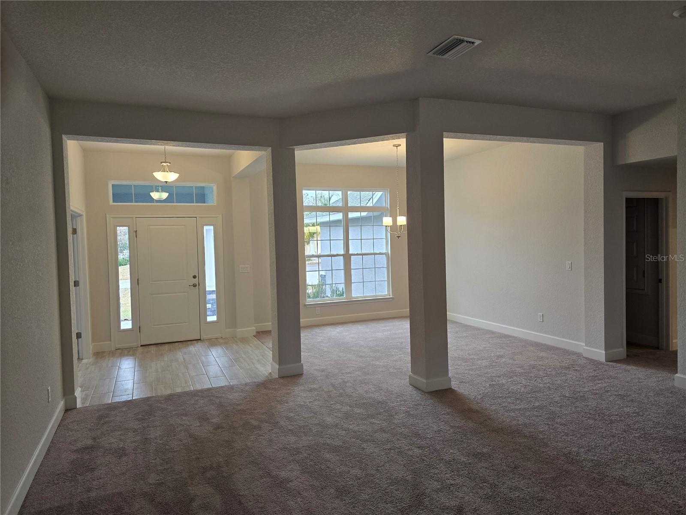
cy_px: 258
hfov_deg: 73.9
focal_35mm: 23
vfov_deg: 58.9
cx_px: 343
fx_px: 456
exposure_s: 1/120
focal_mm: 6.3
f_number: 1.7
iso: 125
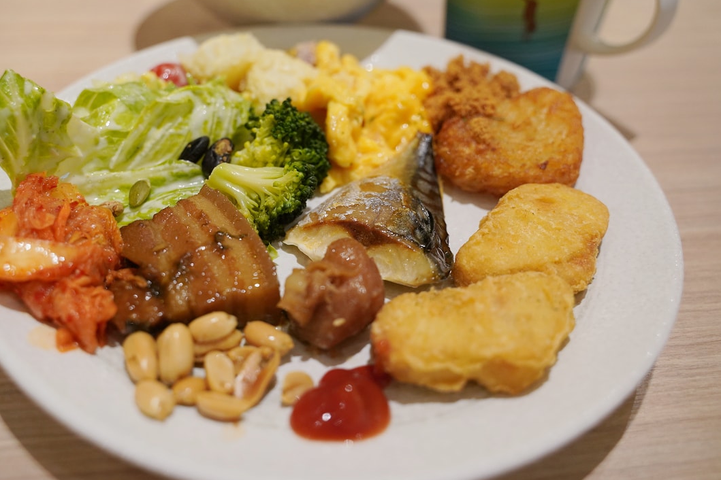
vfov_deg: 38.8
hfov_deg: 55.7
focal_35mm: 34
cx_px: 332
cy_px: 209
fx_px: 681
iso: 1000
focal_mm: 30
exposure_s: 1/60
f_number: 4
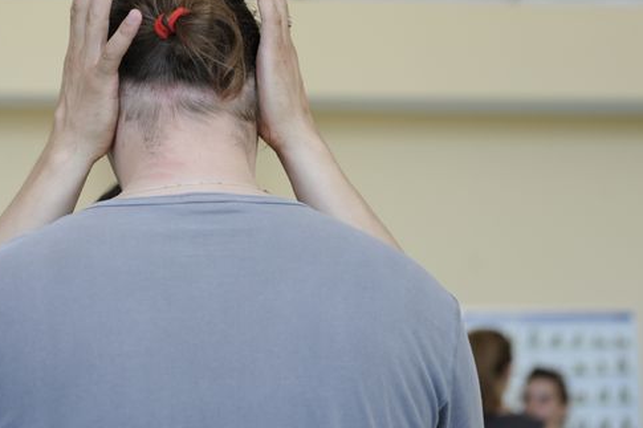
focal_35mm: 101
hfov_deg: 20.1
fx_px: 1803
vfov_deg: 13.5
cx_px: 211
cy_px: 122
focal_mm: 70
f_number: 3.5
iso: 500
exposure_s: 1/200
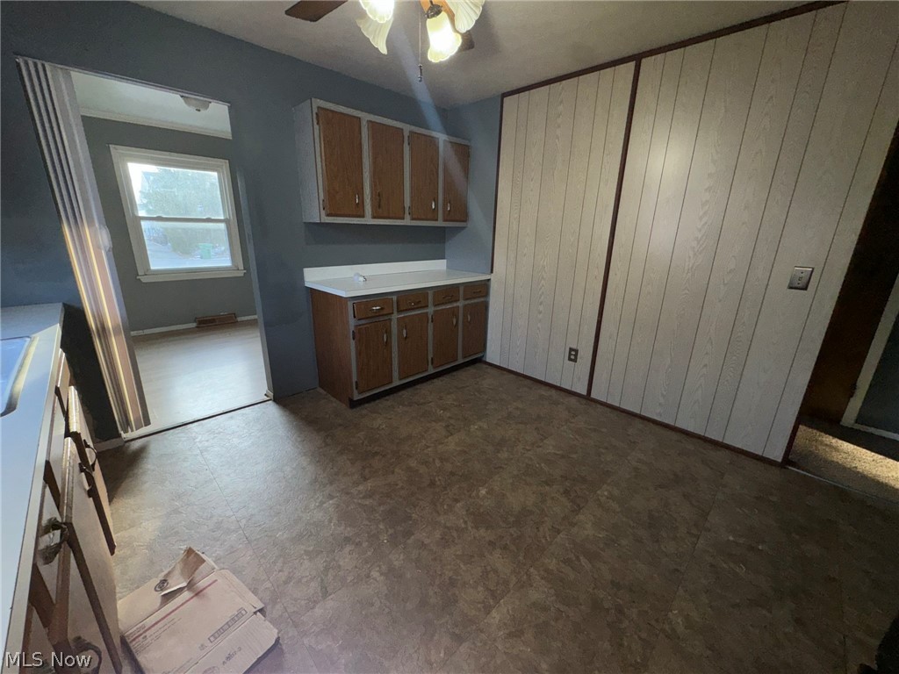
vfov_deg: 85.7
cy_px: 337
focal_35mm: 14
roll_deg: -2.4
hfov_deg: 102.1
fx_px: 364
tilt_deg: -17.7
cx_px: 450
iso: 80
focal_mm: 2.22
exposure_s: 1/102
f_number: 2.2
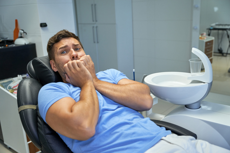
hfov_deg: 51.0
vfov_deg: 35.3
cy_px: 76
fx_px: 241
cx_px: 115
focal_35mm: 38
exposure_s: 1/250
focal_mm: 37.7
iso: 320
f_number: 3.2
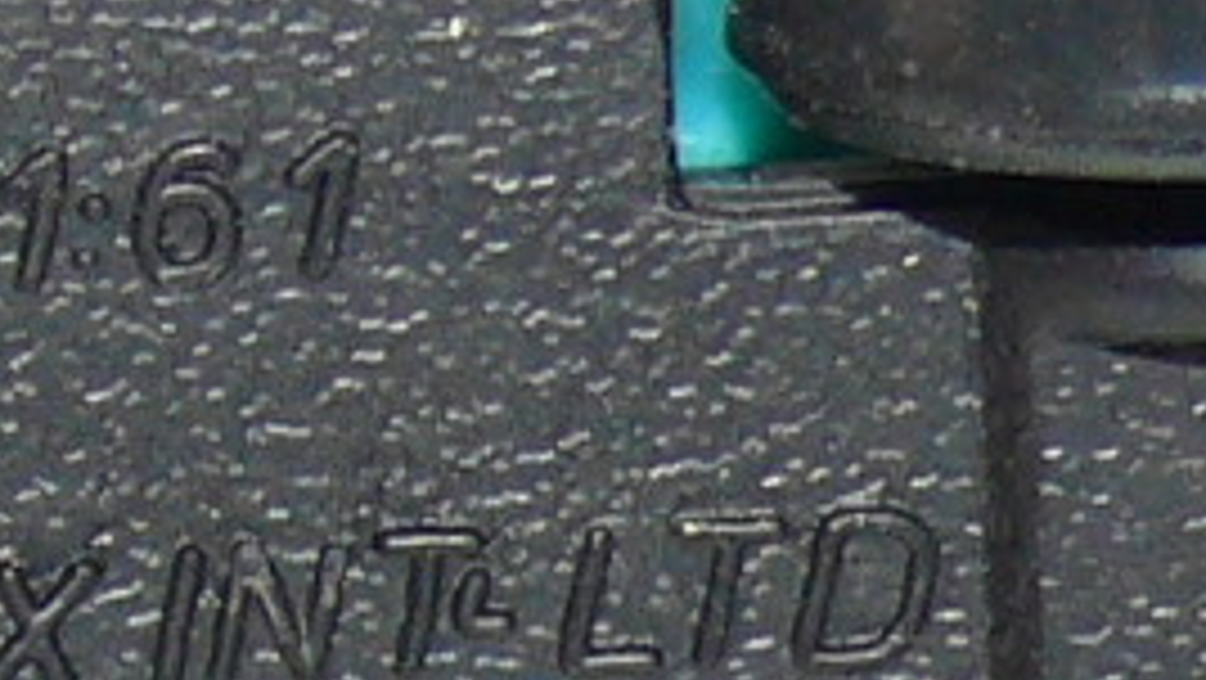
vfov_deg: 1.8
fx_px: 21850
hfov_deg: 3.2
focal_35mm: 683
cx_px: -378
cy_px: 896
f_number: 4
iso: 100
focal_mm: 13.7
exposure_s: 1/30
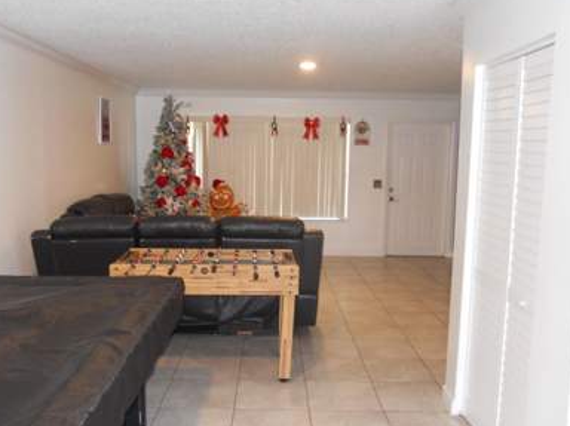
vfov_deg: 40.6
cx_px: 269
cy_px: 222
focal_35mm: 35
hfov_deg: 52.7
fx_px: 576
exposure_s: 1/25
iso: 400
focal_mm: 5
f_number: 2.7
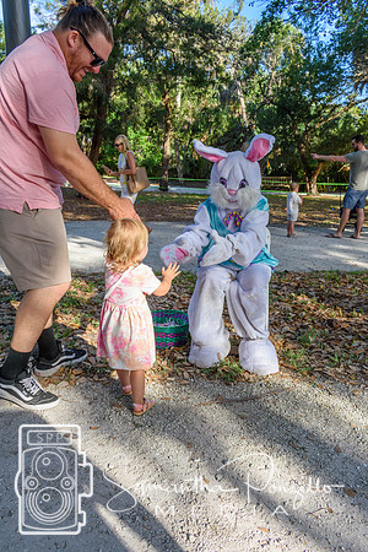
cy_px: 276
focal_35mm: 27
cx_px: 184
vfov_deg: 67.4
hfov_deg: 47.9
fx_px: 414
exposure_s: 1/250
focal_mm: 18
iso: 200
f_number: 8
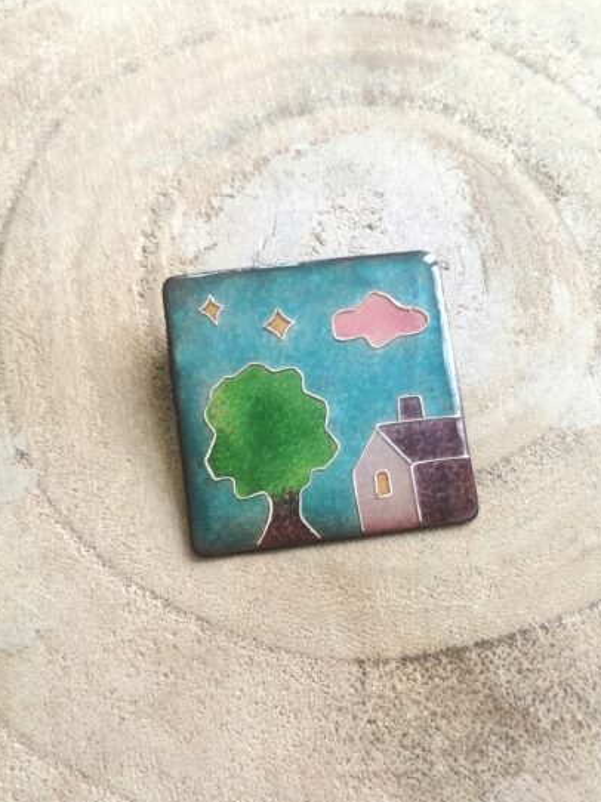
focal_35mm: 32
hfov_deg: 43.9
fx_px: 741
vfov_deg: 56.7
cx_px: 363
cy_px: 454
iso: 80
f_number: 1.8
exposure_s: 1/33.3
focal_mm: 3.62
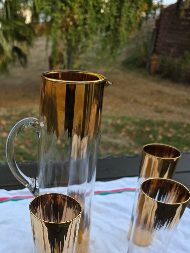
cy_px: 189
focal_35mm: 36
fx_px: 264
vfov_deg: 49.3
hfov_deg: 38.7
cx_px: 50
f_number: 1.7
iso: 25
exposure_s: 1/359
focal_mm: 6.3
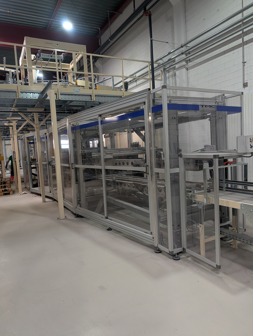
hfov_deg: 56.9
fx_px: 233
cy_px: 168
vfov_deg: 71.5
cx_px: 126
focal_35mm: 24
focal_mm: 6.9
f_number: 1.68
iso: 1019
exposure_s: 1/897
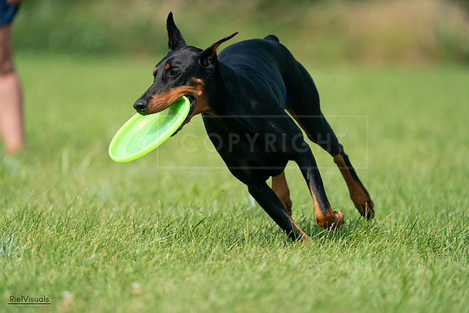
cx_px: 234
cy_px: 156
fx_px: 6123
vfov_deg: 2.9
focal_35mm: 470
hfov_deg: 4.4
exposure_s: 1/4000
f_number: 6.3
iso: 1000
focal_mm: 467
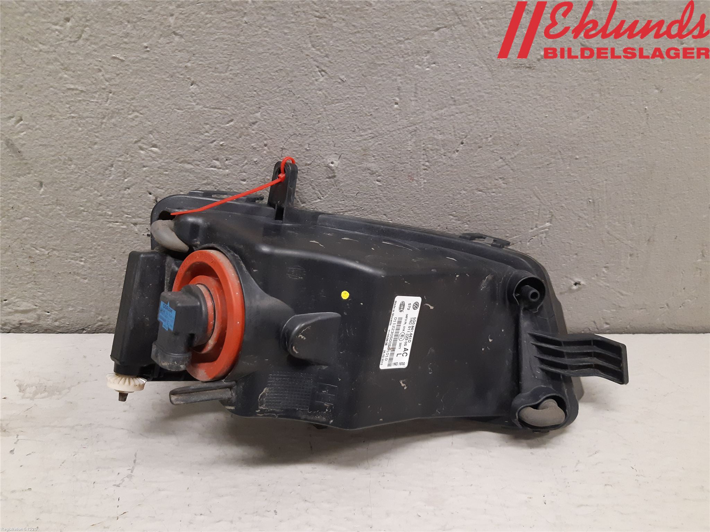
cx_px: 355
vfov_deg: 53.1
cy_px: 266
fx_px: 533
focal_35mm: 26
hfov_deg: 67.3
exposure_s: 1/50
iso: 250
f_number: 1.7
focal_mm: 3.93
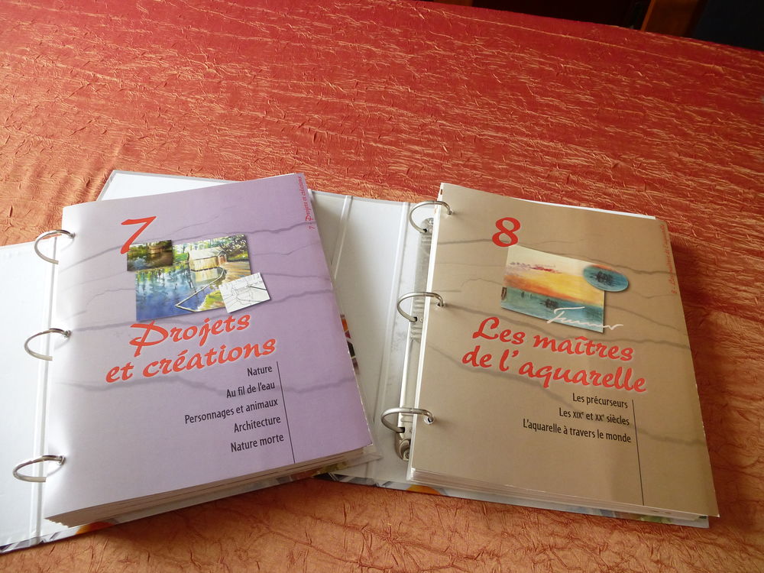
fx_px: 530
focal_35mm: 24
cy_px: 286
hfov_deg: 71.6
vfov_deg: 56.8
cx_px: 382
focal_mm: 4.3
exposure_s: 1/25
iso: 400
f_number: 3.3
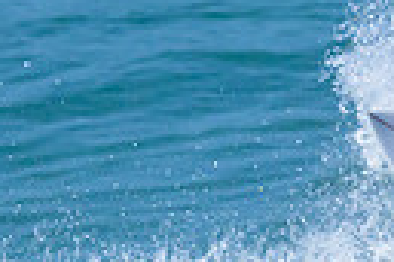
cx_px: 541
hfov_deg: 0.5
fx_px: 48163
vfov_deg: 0.3
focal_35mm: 4401
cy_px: 405
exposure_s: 1/2000
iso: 2500
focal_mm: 800
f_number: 6.3
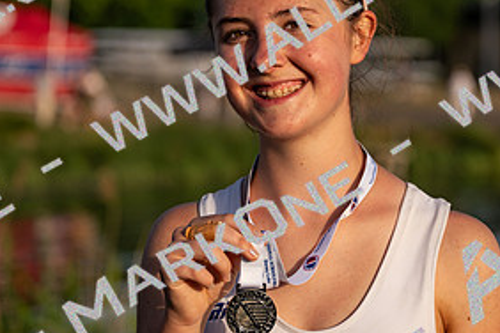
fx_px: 2000
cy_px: 157
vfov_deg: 9.5
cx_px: 310
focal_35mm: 144
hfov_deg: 14.2
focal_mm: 70
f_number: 2.8
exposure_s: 1/1600
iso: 64
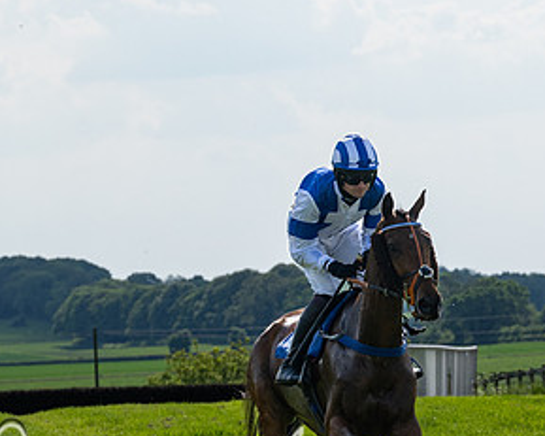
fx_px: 4999
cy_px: 315
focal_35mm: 310
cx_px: 387
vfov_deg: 5.0
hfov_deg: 6.2
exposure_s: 1/2000
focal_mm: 95
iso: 200
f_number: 5
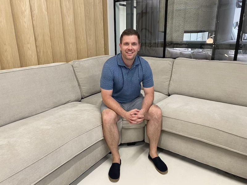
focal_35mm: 26
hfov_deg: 67.3
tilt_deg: -16.1
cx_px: 124
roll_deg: +0.5
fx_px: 186
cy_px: 92
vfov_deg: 53.1
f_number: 1.8
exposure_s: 1/50
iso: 125
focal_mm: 4.25
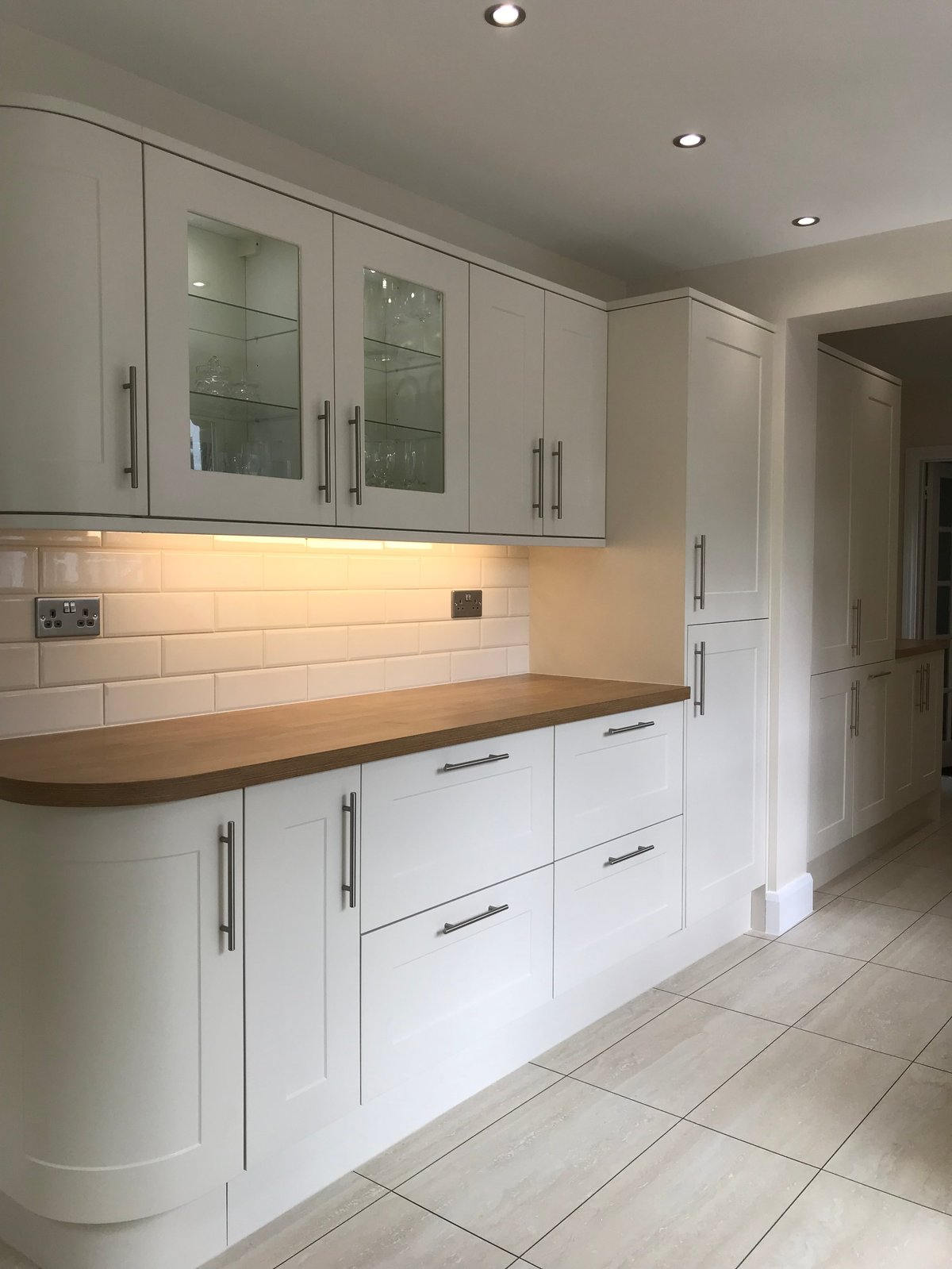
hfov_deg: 49.8
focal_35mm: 28
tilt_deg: -2.7
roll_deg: +0.3
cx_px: 476
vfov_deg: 63.4
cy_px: 634
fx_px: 1026
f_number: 1.8
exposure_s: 1/157
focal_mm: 3.99
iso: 20
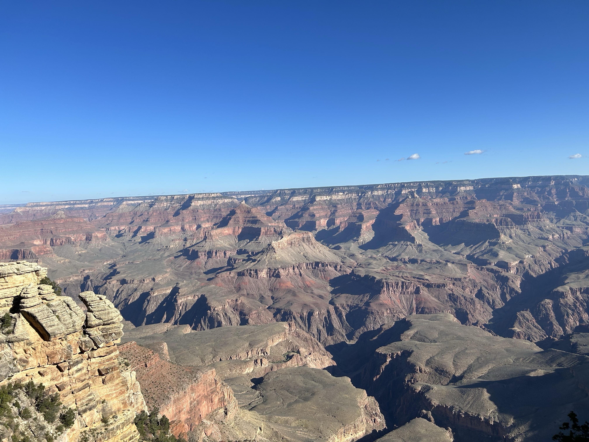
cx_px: 294
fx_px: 442
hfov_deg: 67.3
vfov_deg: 53.1
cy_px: 221
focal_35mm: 26
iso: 50
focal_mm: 5.7
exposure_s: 1/4831
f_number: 1.5
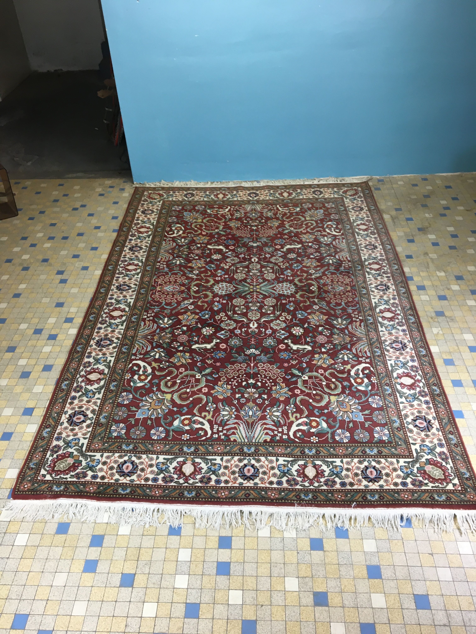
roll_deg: +3.4
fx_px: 532
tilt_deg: -40.1
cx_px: 238
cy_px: 317
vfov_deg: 61.7
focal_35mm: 29
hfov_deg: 48.2
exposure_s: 1/33
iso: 80
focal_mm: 4.15
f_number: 2.2
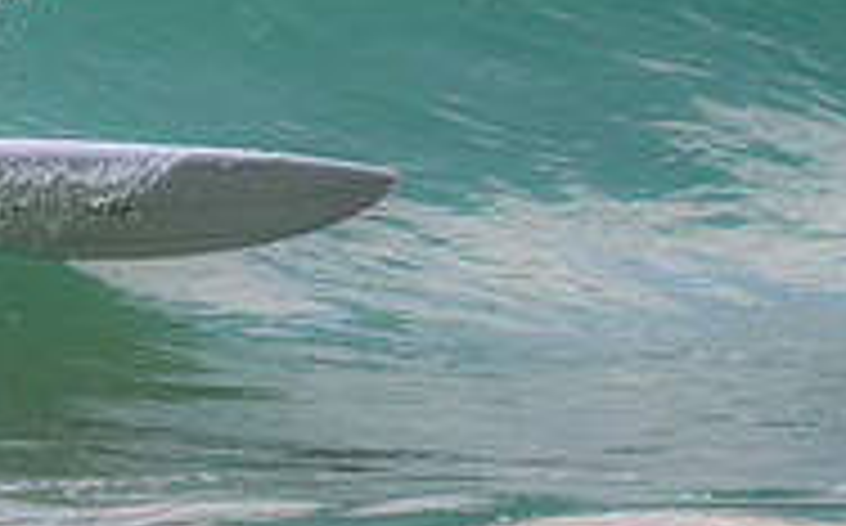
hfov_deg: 0.8
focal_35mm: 2522
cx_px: -108
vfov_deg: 0.5
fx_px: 58078
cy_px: -160
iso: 2200
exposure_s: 1/1600
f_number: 11
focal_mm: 800
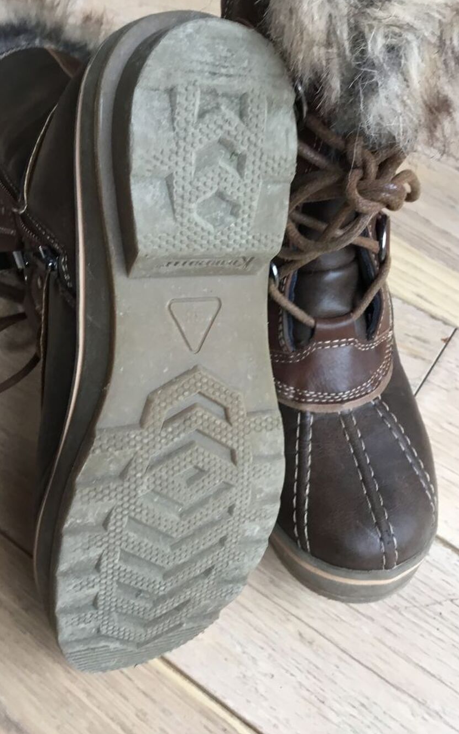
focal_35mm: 33
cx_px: 223
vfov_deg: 58.1
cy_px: 366
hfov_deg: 38.3
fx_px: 660
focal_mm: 3.3
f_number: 2.4
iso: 40
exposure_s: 1/33
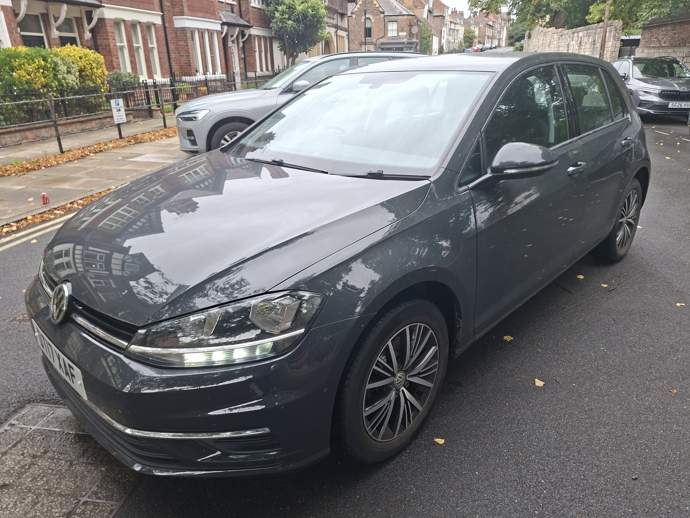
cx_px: 345
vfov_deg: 58.9
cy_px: 259
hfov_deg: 73.9
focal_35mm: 23
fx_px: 458
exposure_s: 1/100
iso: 50
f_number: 1.8
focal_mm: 5.54
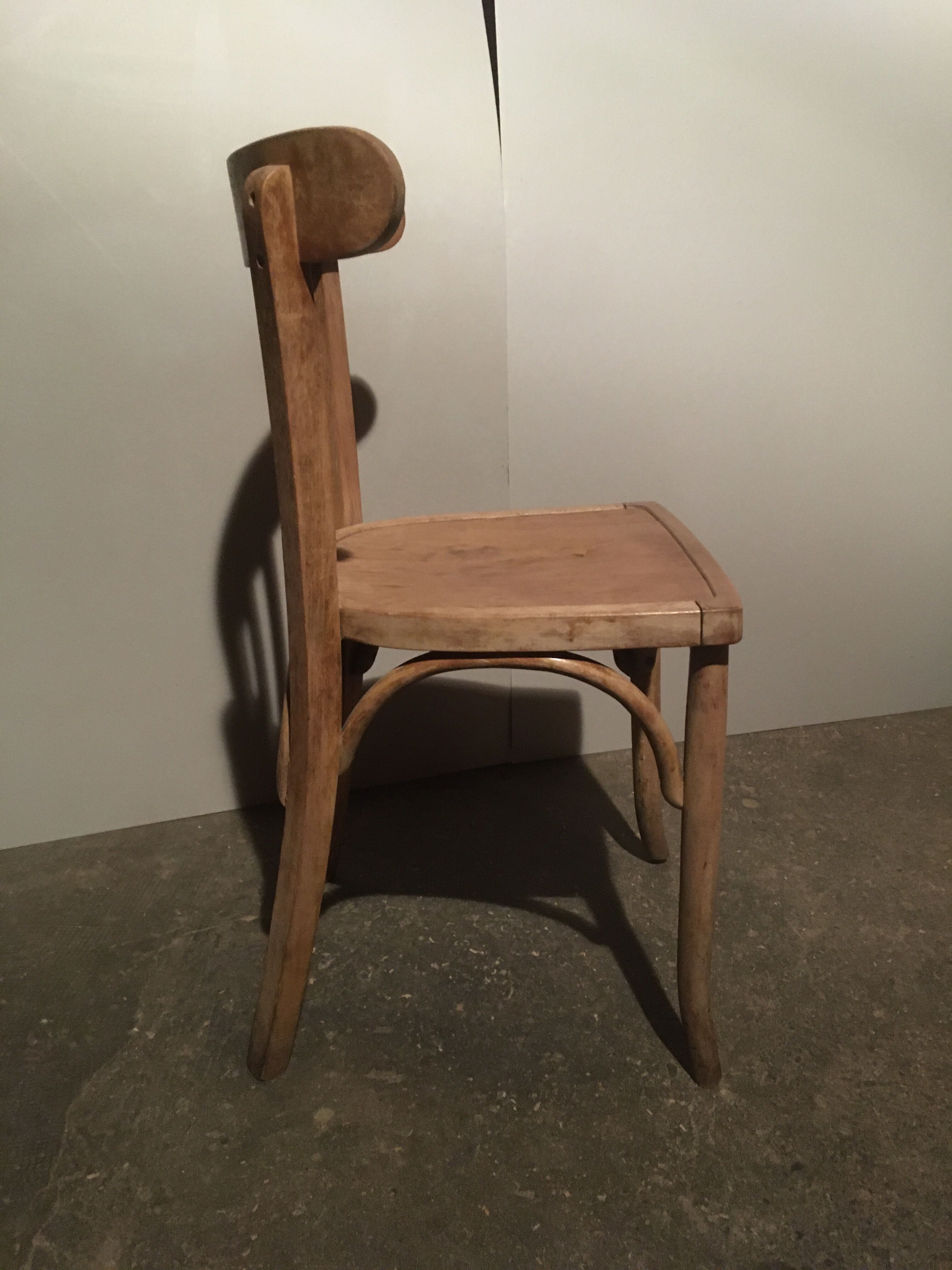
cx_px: 476
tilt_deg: -20.3
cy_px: 635
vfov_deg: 61.7
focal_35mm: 29
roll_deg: -2.1
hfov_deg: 48.2
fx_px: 1063
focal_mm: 4.15
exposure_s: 1/17
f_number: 2.2
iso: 500
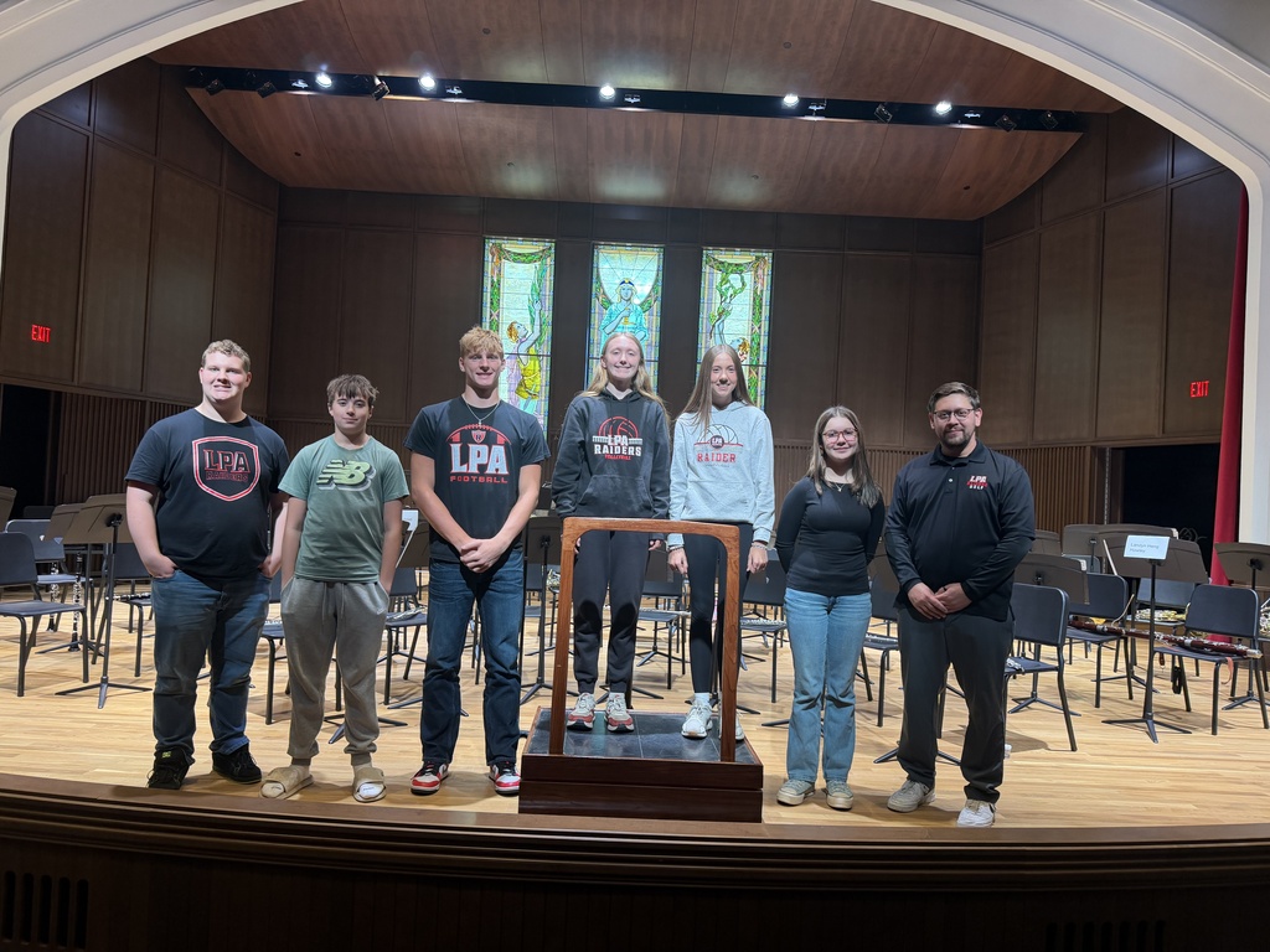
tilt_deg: +3.2
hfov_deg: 71.6
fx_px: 881
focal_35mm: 24
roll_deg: -2.5
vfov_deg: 56.8
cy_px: 476
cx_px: 635
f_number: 1.78
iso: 200
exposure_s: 1/75
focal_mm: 6.76
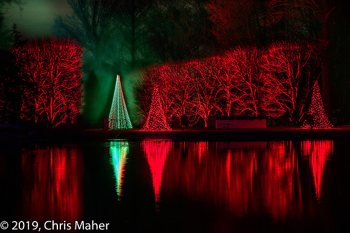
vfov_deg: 13.7
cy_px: 116
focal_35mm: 100
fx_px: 972
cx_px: 175
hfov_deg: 20.4
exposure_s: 5
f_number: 8
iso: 200
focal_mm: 100
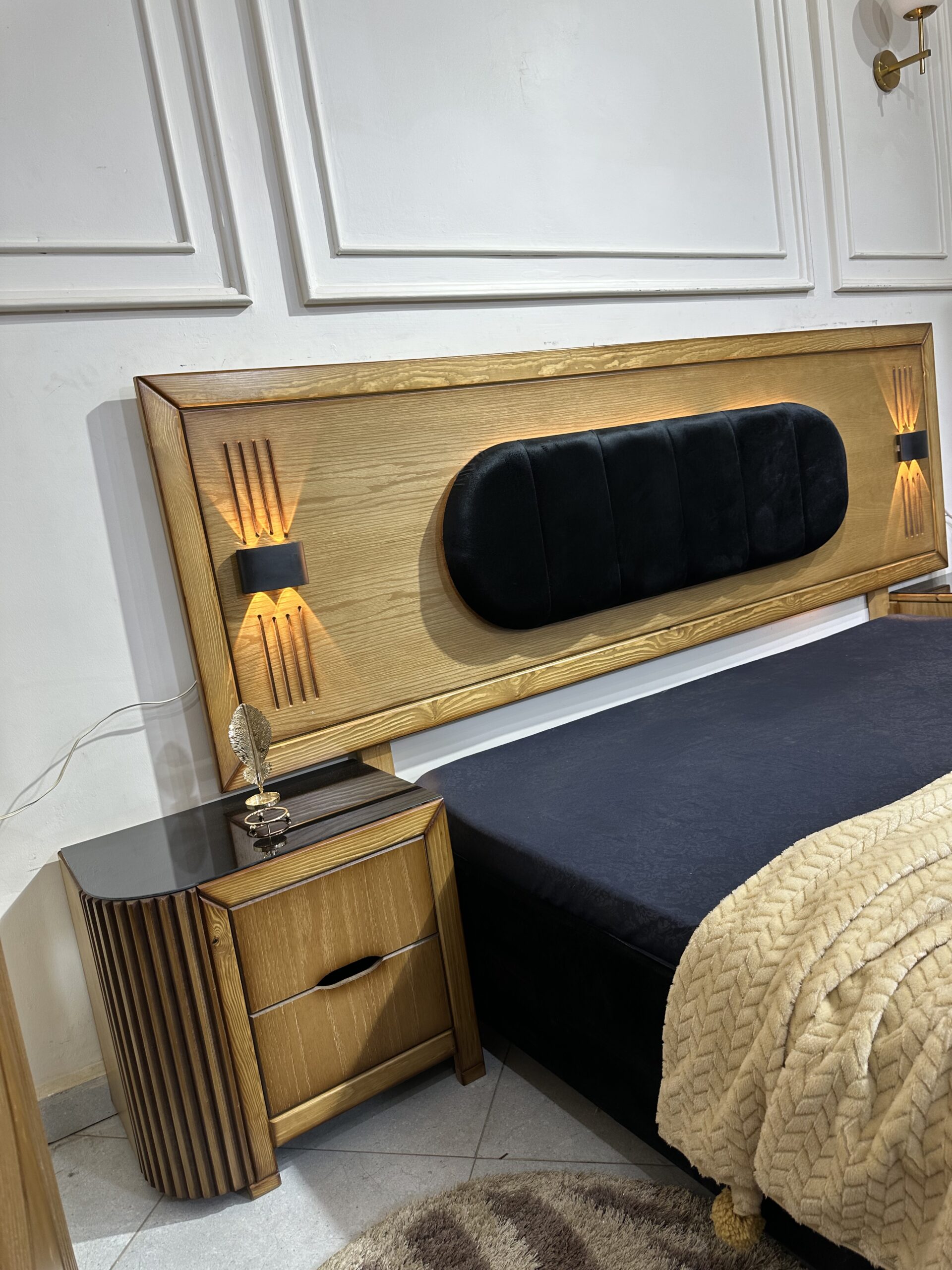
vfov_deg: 71.6
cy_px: 635
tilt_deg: -8.3
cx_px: 476
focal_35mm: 24
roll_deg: +7.2
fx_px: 880
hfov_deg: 56.8
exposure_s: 1/113
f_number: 1.78
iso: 64
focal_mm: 6.86
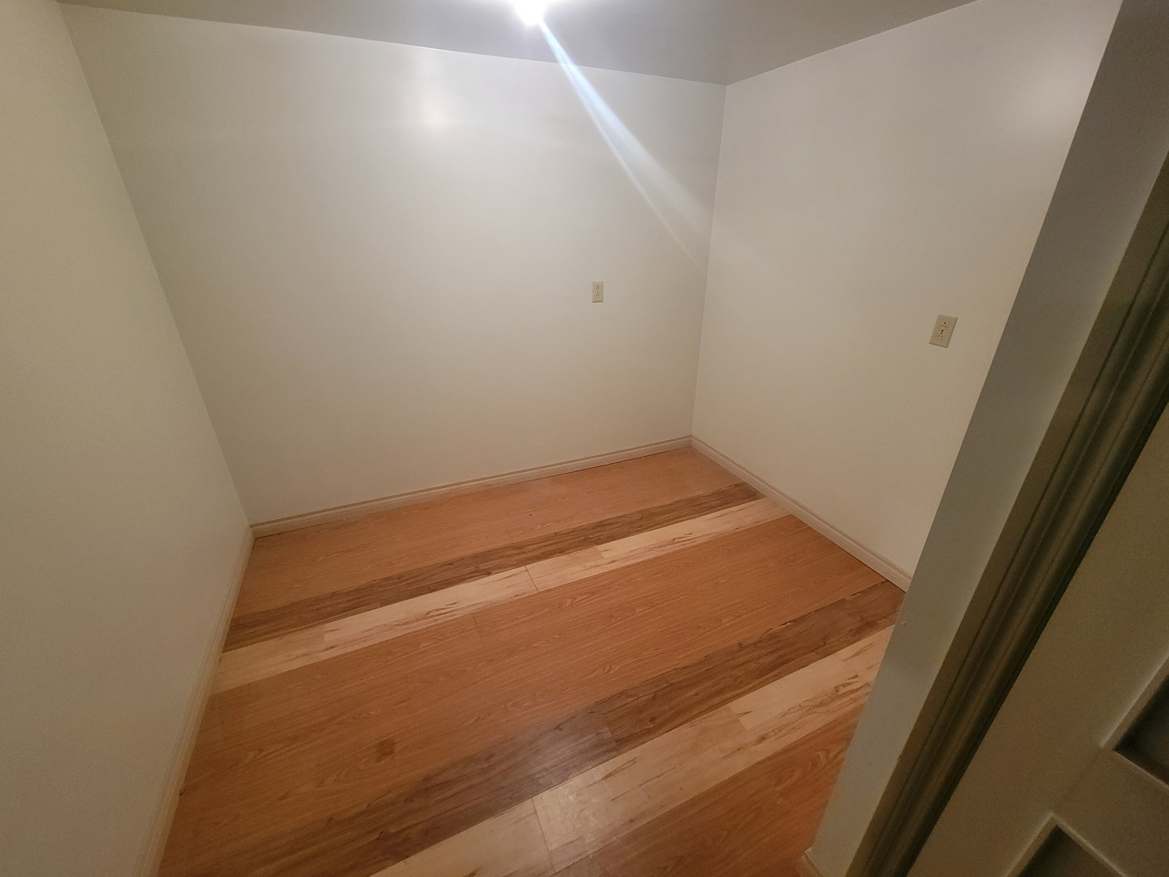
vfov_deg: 89.9
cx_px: 584
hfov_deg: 106.2
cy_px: 438
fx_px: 439
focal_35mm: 13
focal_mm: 2.2
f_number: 2.2
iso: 640
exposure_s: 1/30
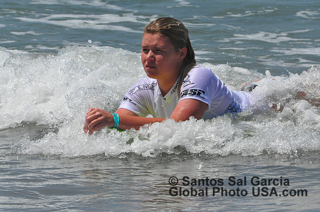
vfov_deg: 1.7
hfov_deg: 2.5
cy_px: 106
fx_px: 7323
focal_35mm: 825
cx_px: 160
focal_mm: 550
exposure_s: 1/2000
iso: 1250
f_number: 14
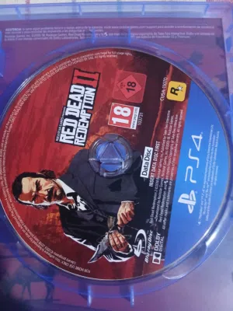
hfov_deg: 53.1
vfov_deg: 67.3
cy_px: 156
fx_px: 233
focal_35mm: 26
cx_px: 116
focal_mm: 3.98
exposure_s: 1/16.7
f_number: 1.8
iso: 1000
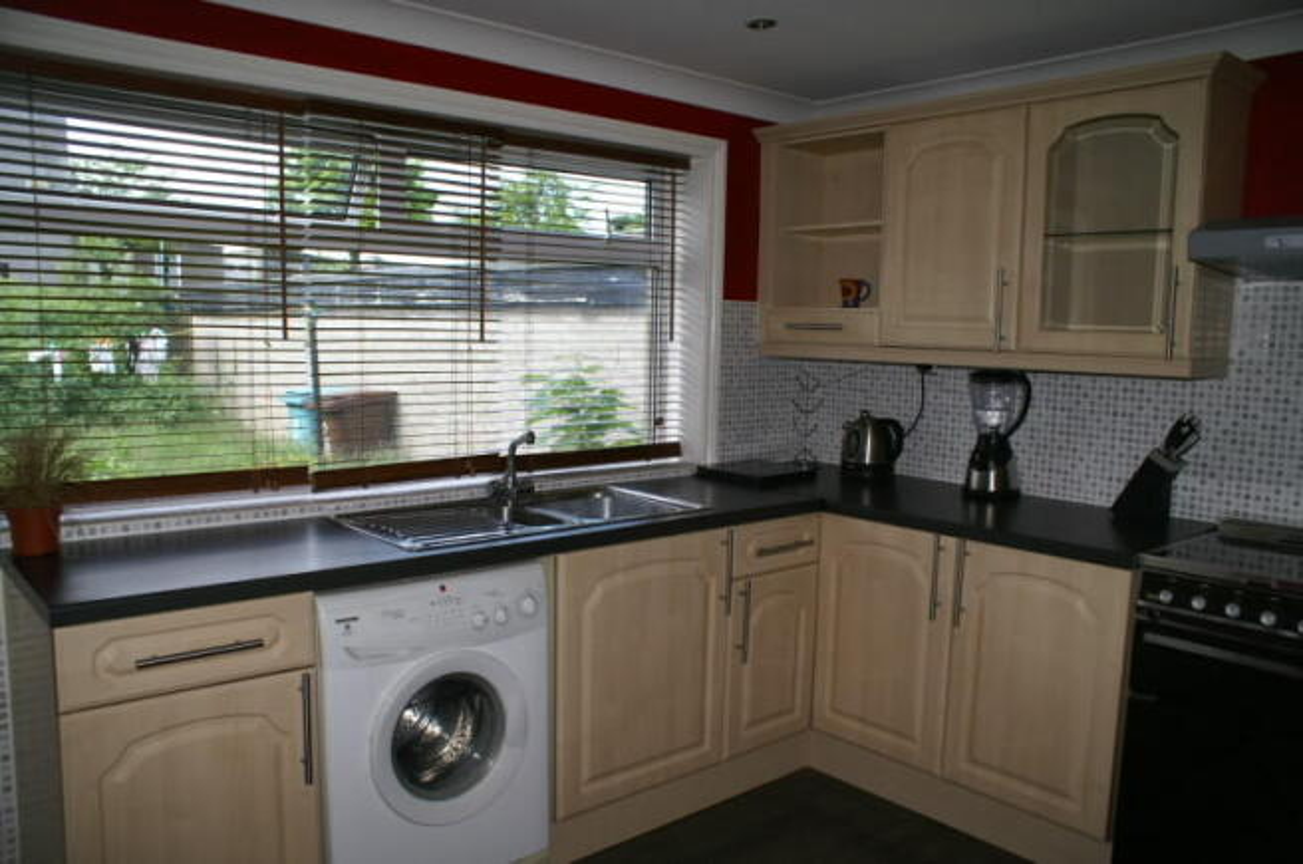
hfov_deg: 67.5
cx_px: 652
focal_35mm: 27
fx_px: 976
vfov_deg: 47.8
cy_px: 432
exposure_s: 1/160
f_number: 4
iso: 100
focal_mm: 18
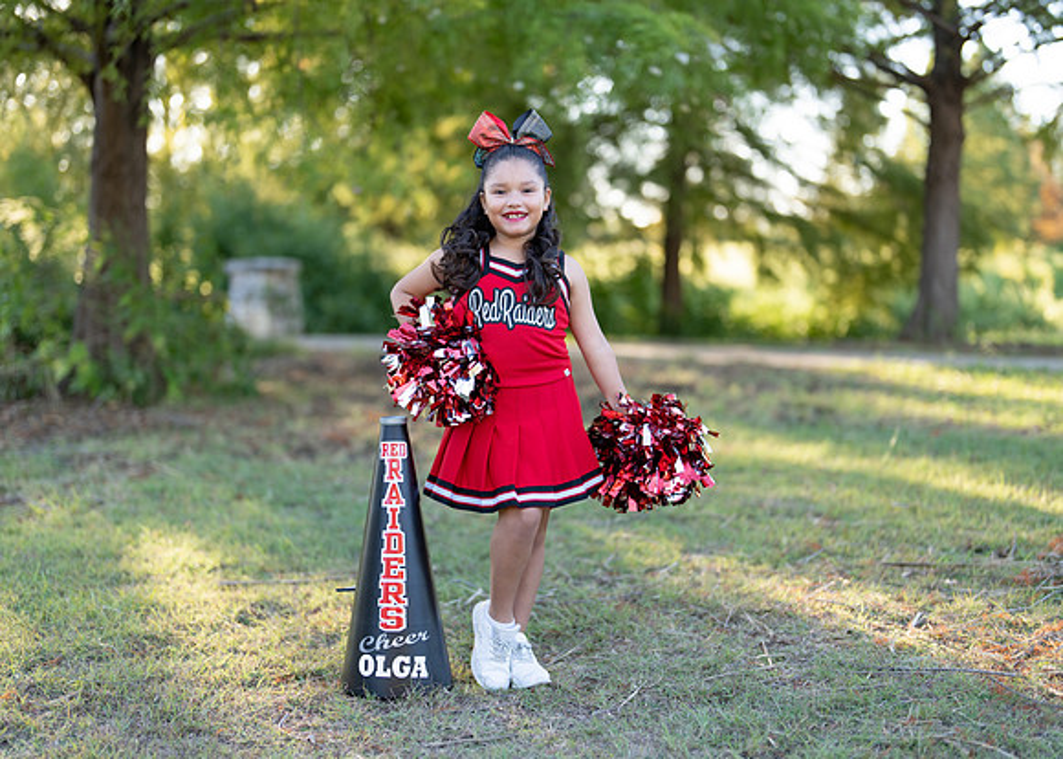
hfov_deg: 37.1
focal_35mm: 52
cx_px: 532
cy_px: 380
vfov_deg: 27.0
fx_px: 1583
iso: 100
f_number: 1.2
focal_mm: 50
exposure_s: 1/800
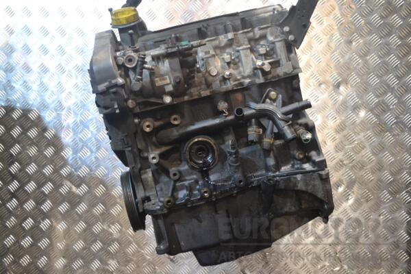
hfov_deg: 45.0
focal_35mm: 44
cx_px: 206
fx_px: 497
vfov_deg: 30.8
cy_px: 137
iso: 3200
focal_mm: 29
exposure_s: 1/60
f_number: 4.5
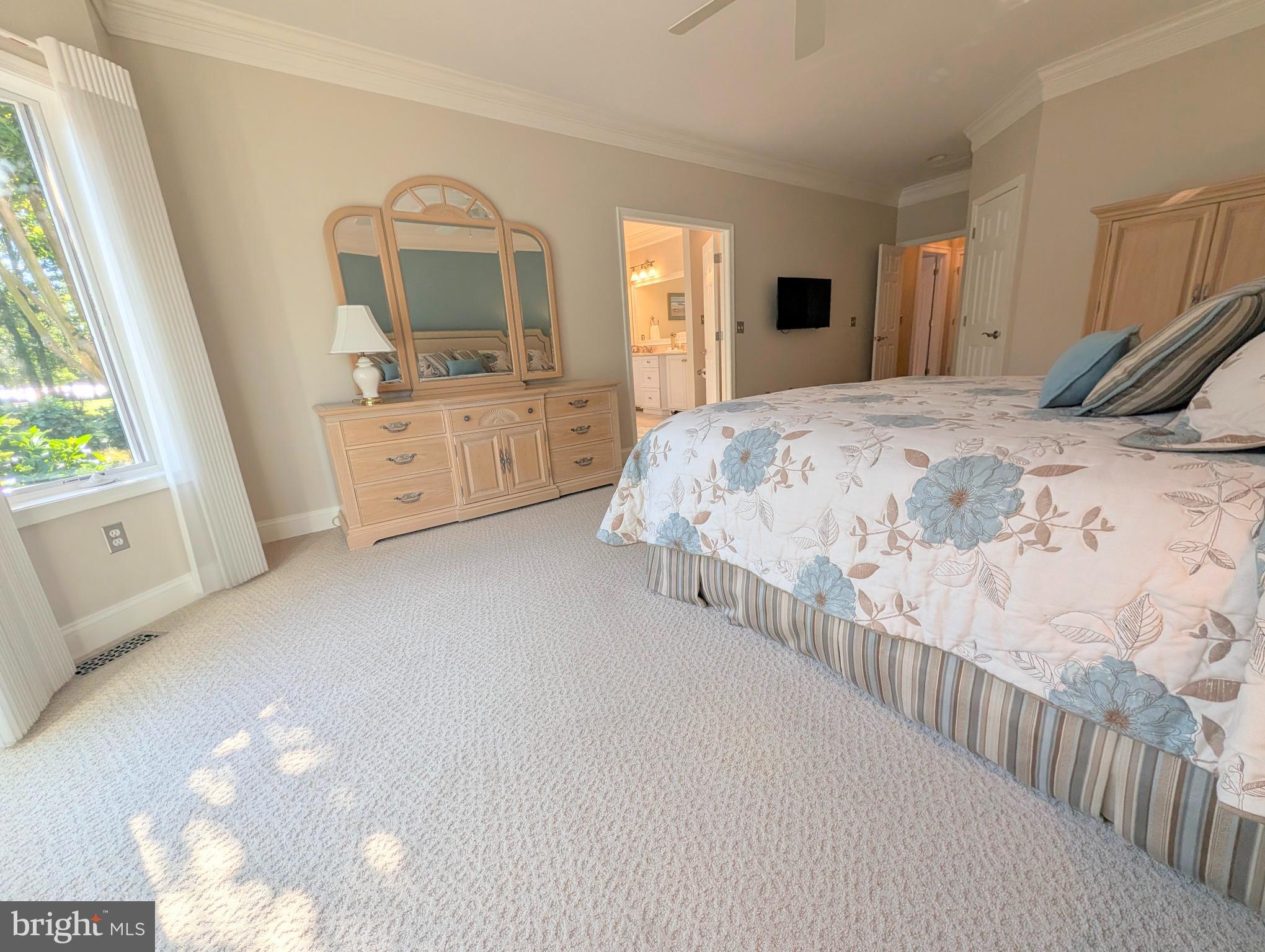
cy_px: 476
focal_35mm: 12
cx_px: 632
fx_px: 439
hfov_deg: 110.5
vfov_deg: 94.6
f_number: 1.7
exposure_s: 1/281
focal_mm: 2.02
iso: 49
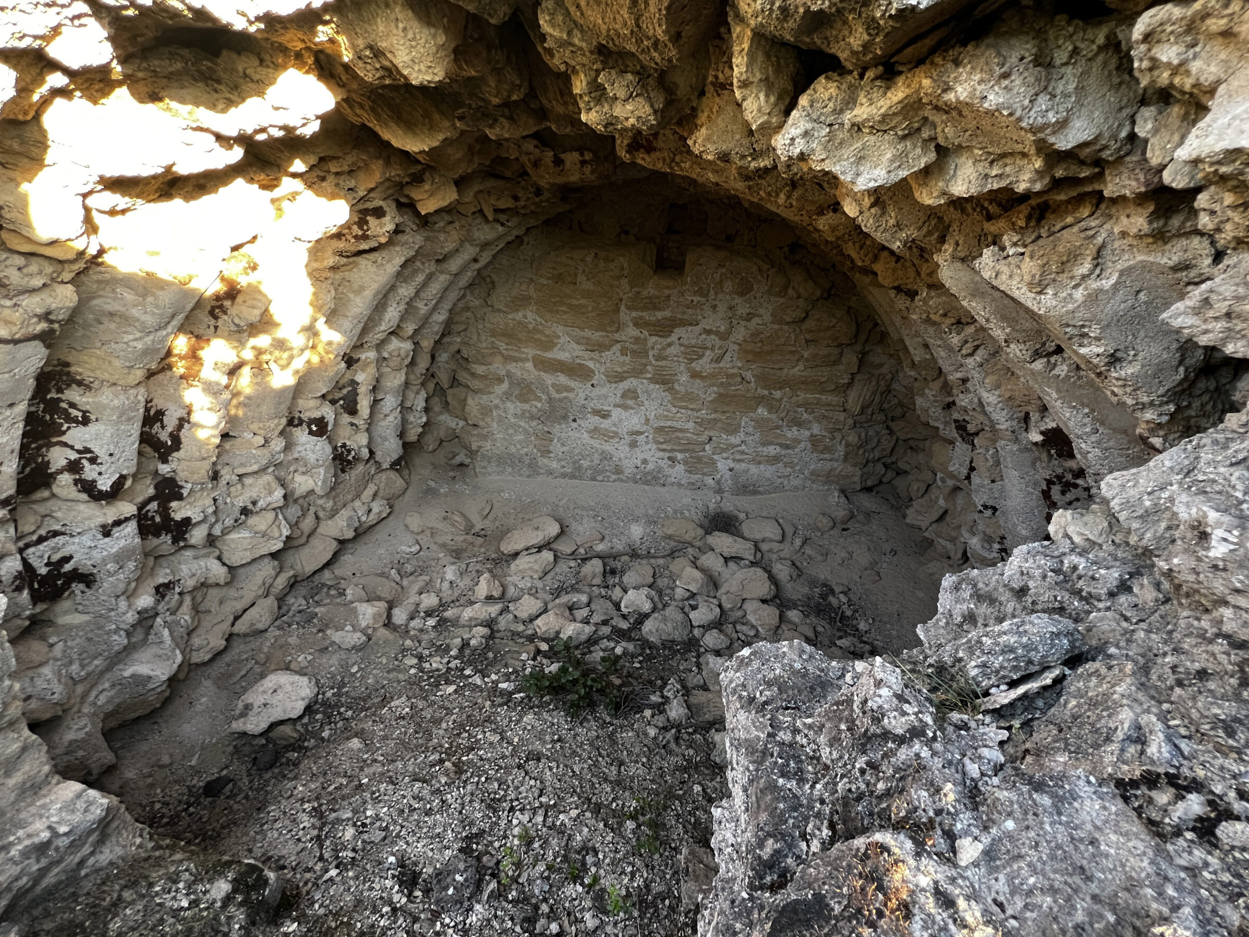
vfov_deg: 85.7
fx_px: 505
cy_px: 462
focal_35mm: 14
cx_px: 662
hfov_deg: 101.9
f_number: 1.8
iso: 200
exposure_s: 1/99
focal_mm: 1.57
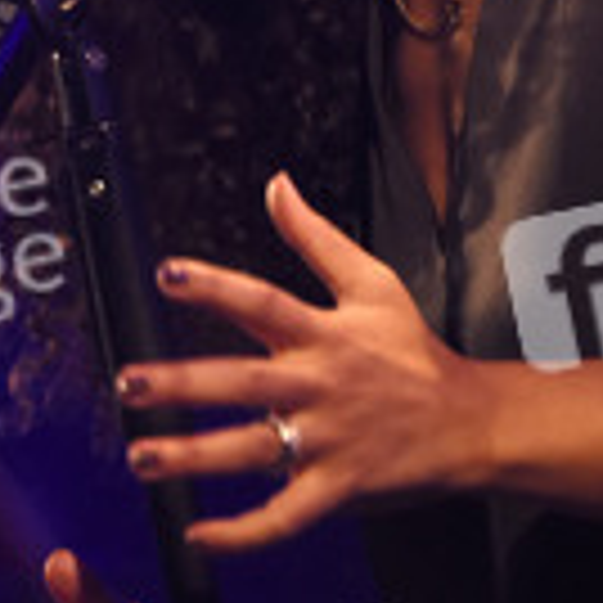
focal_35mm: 759
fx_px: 14958
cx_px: 324
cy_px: 40
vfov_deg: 2.3
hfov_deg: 2.3
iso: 1600
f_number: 2.8
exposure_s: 1/250
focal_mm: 200
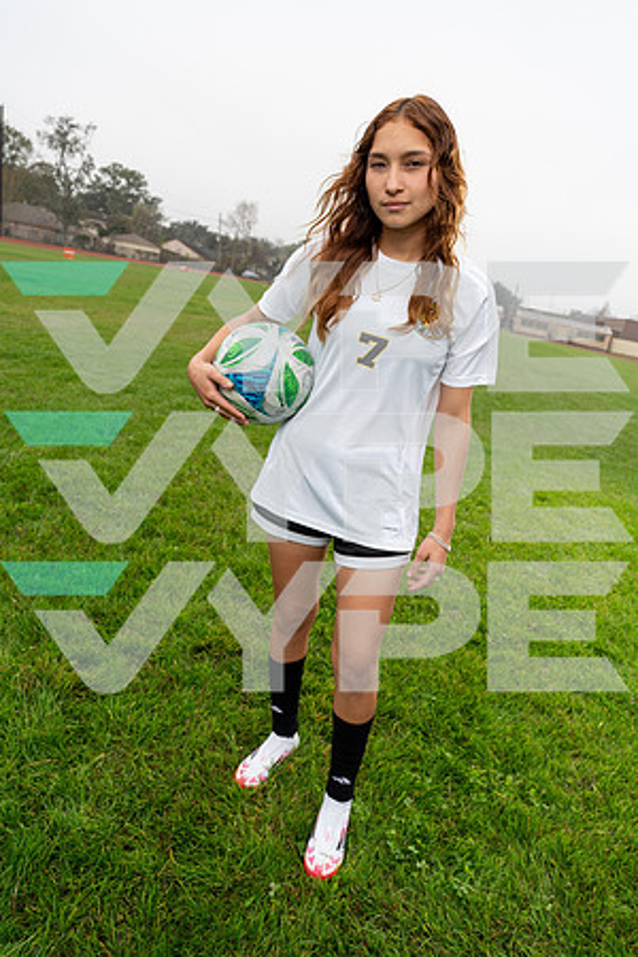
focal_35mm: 25
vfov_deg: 71.5
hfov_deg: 51.3
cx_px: 319
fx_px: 665
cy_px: 478
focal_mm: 25
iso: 250
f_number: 5.6
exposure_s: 1/200
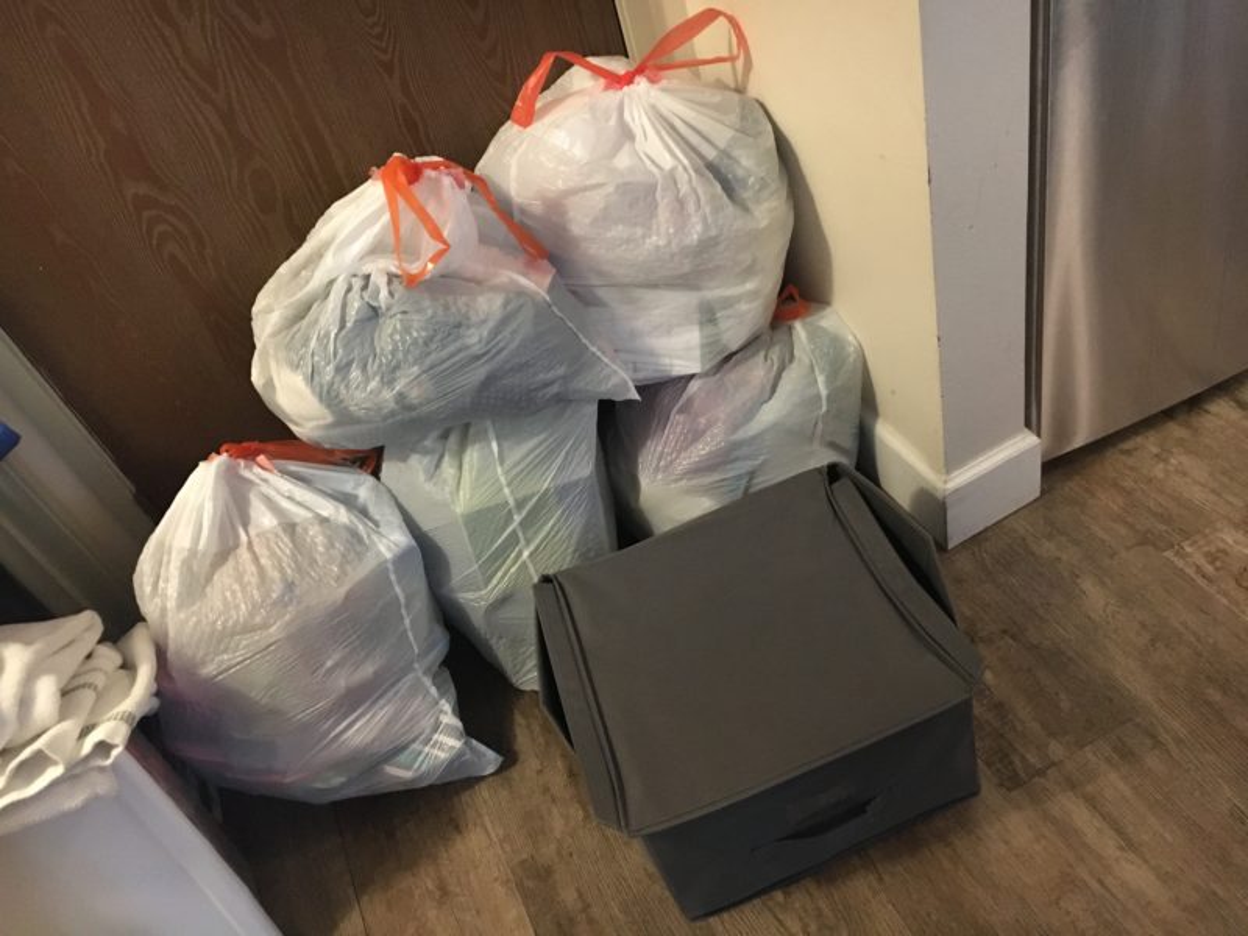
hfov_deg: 61.7
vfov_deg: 48.2
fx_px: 1046
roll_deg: +19.4
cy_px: 468
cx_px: 624
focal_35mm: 29
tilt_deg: -43.6
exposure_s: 1/15
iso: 320
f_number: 2.2
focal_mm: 4.15
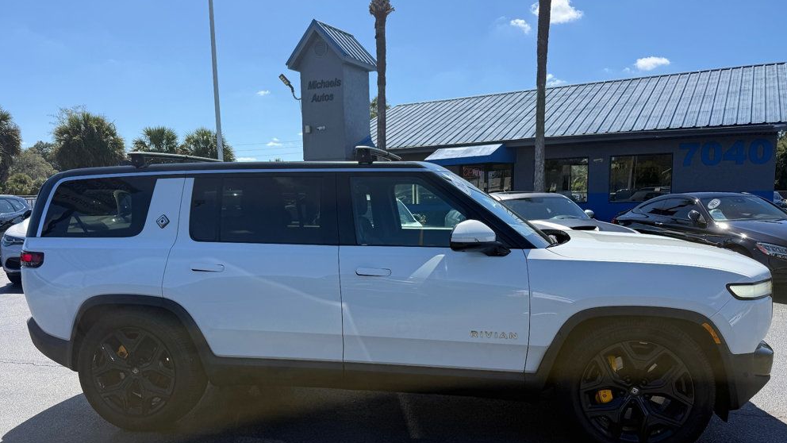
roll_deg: -0.4
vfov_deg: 42.7
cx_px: 392
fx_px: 563
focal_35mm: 27
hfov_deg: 69.9
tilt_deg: -7.0
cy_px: 262
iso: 80
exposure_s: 1/4405
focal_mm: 6.76
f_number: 1.78
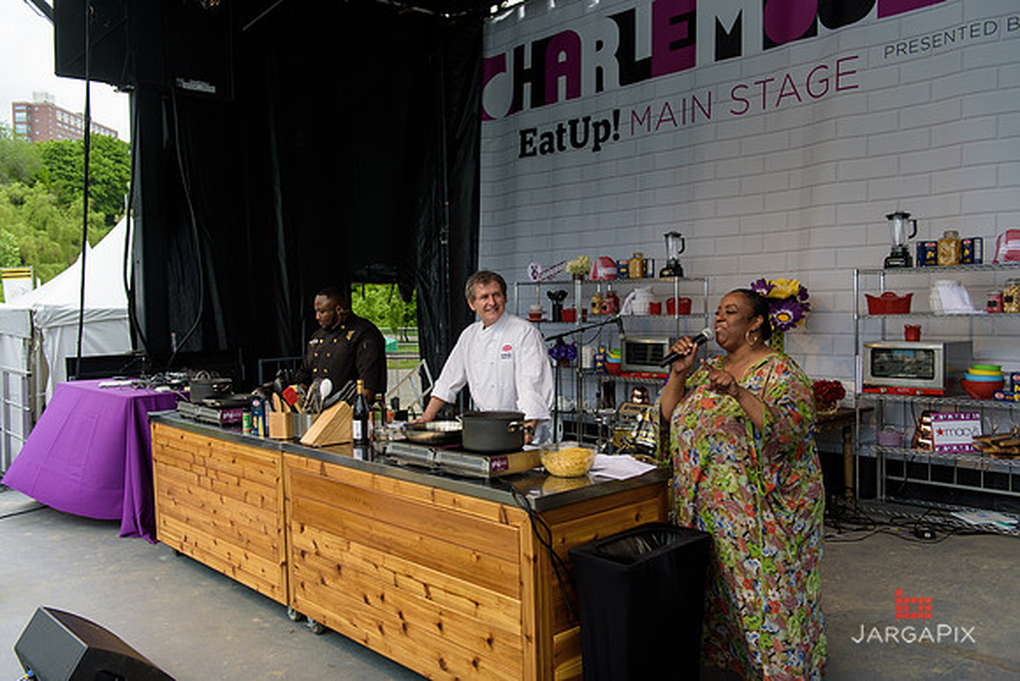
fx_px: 907
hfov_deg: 58.7
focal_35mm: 32
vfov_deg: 41.1
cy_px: 340
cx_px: 510
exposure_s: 1/1250
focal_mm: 32
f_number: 3.2
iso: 200
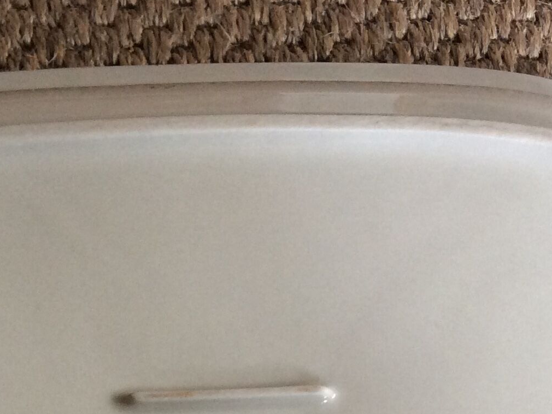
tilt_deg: -74.1
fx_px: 1308
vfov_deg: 17.1
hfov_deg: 23.8
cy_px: 509
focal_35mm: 82
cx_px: 215
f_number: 2.4
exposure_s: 1/25
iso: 80
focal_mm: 3.3
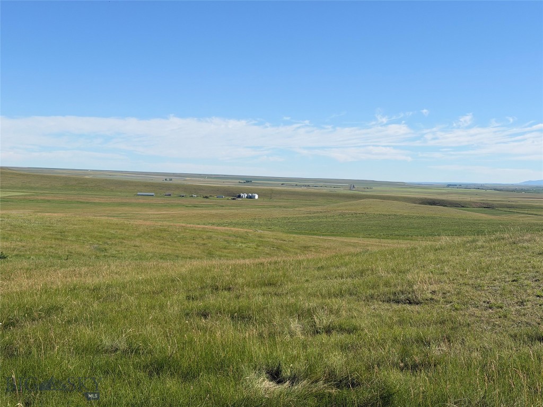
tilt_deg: -2.8
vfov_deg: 30.3
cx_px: 272
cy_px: 204
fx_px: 753
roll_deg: -1.8
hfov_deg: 39.7
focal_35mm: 48
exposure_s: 1/7143
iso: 64
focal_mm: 6.76
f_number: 1.78
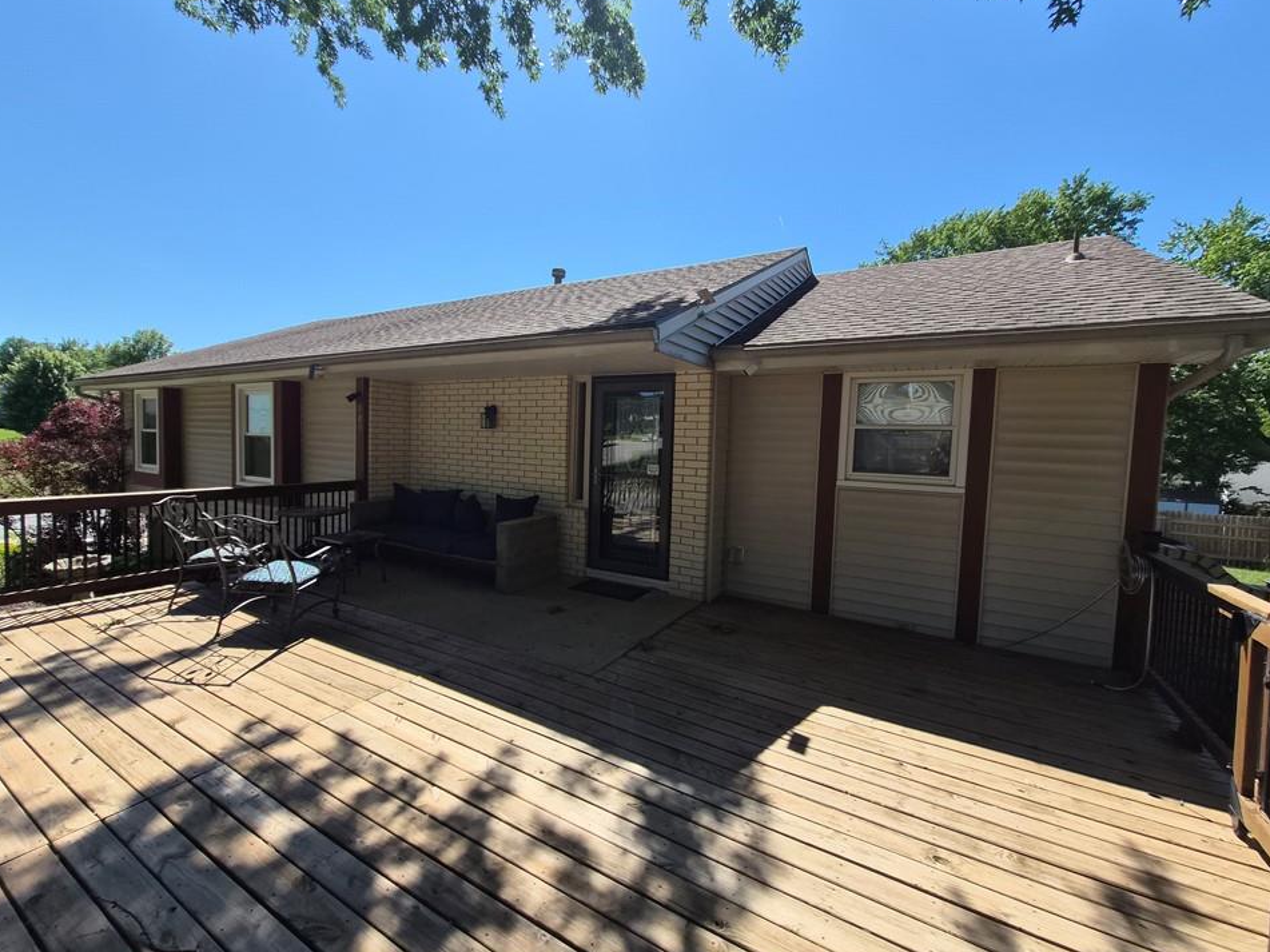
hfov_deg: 102.0
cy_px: 471
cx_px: 610
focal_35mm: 14
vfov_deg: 85.7
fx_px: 514
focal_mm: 1.7
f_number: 2.2
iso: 25
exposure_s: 1/1180
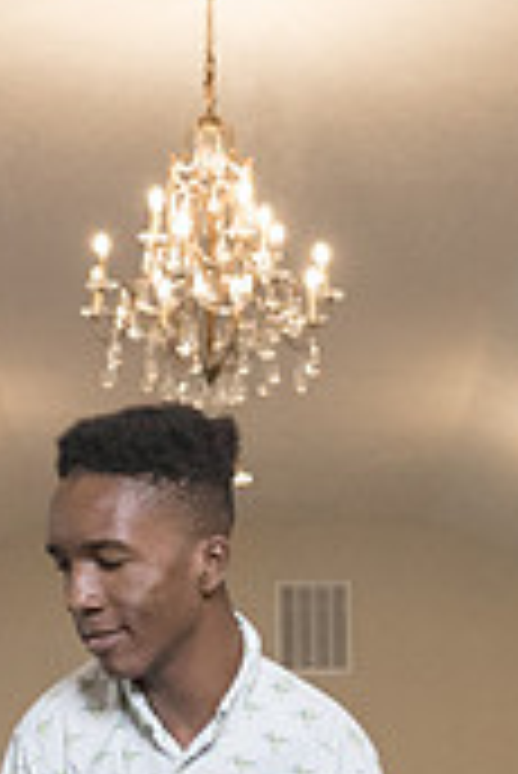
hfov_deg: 11.2
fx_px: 2628
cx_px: 353
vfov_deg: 16.3
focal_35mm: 122
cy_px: 843
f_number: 4
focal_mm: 26
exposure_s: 1/250
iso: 2000
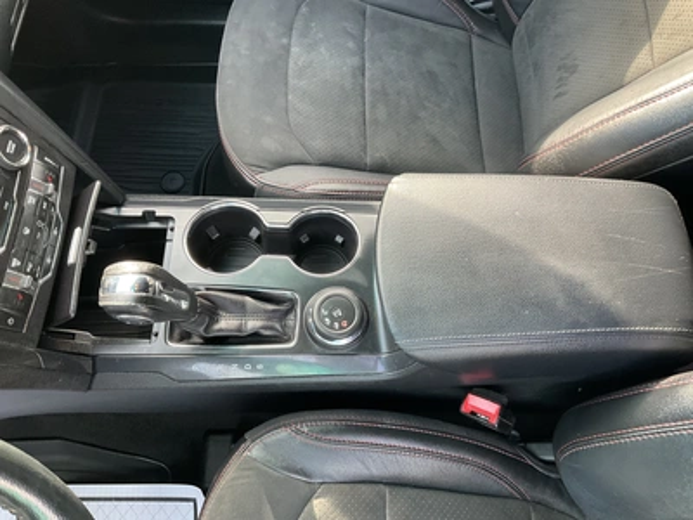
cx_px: 346
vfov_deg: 48.2
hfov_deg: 61.7
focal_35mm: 29
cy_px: 260
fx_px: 581
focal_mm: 3
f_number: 1.8
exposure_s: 1/86
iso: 64
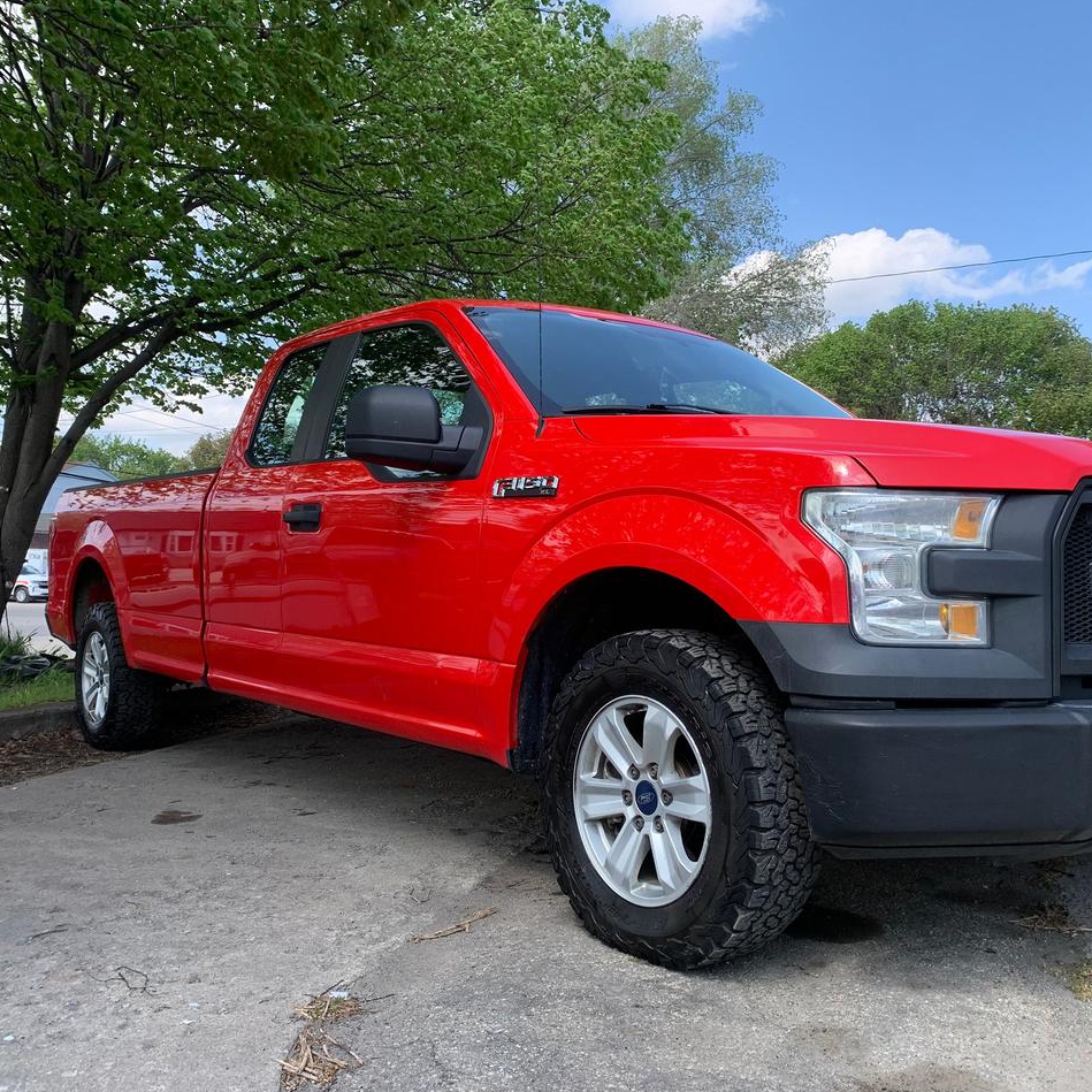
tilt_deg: +0.6
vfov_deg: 52.5
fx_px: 1106
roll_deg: -1.8
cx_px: 621
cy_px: 549
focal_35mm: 31
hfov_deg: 52.4
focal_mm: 4.25
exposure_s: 1/678
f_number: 1.8
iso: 25
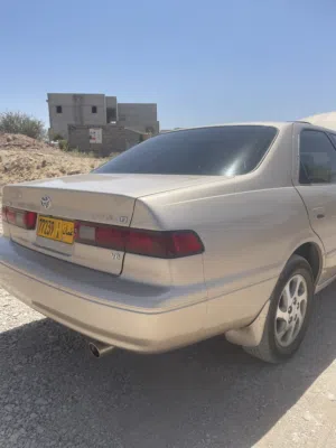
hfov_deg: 53.1
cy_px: 224
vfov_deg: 67.3
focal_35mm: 26
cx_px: 168
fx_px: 336
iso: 32
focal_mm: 4.2
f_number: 1.6
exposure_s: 1/5051
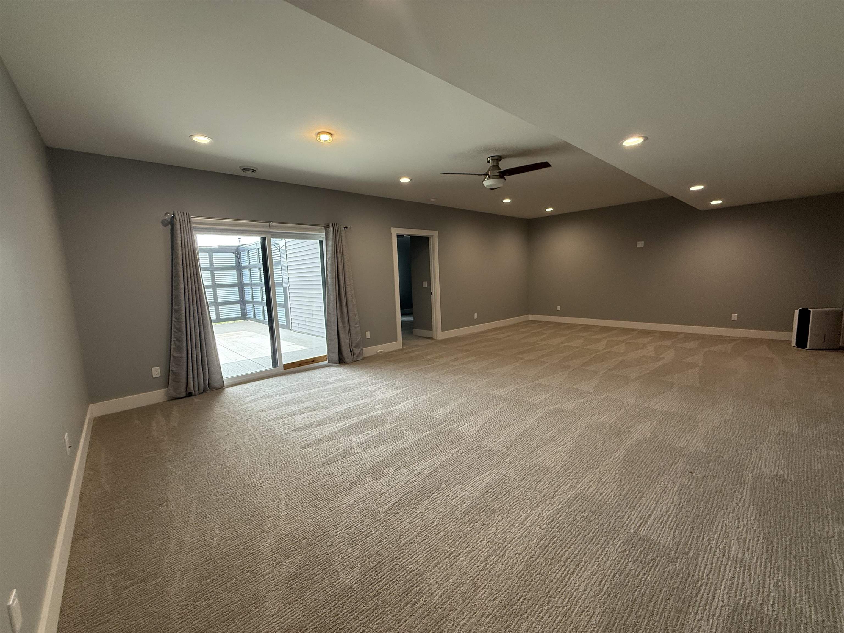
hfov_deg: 102.1
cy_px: 316
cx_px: 422
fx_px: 341
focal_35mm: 14
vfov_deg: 85.7
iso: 200
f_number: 2.2
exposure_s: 1/120
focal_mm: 2.22
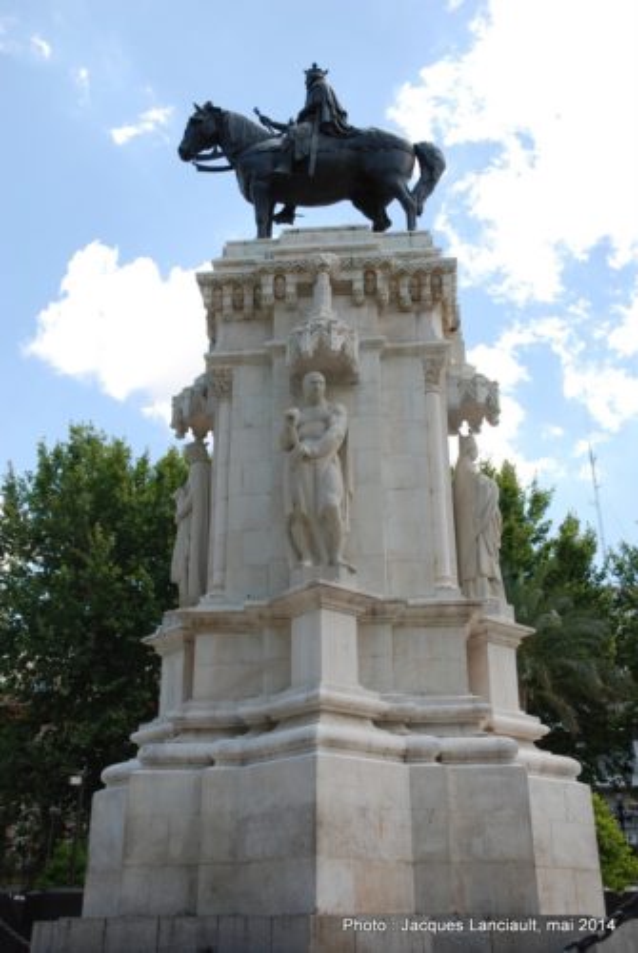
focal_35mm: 38
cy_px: 476
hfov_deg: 35.6
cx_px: 319
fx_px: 993
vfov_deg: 51.2
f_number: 6.3
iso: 100
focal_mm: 25
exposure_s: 1/160
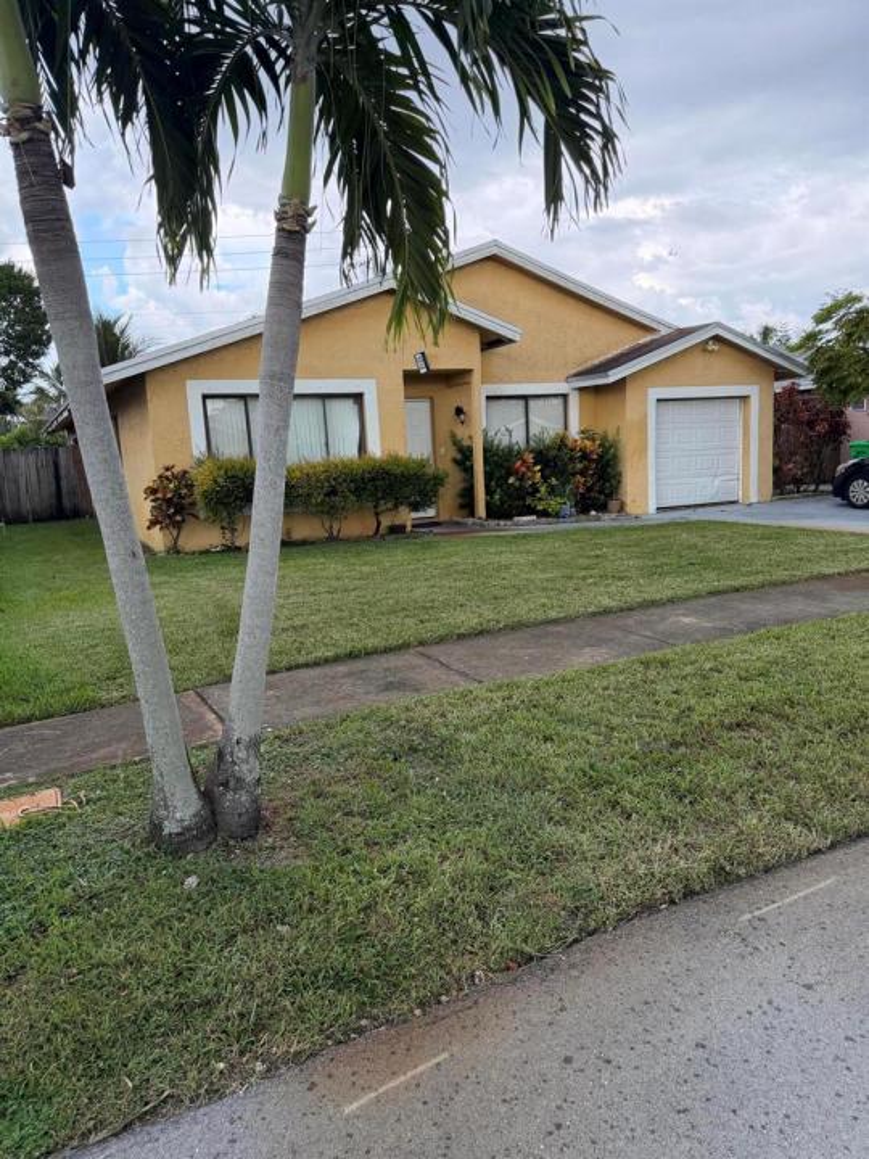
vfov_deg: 71.6
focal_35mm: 24
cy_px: 580
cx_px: 434
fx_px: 803
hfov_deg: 56.8
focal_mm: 6.76
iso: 200
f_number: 1.78
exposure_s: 1/188
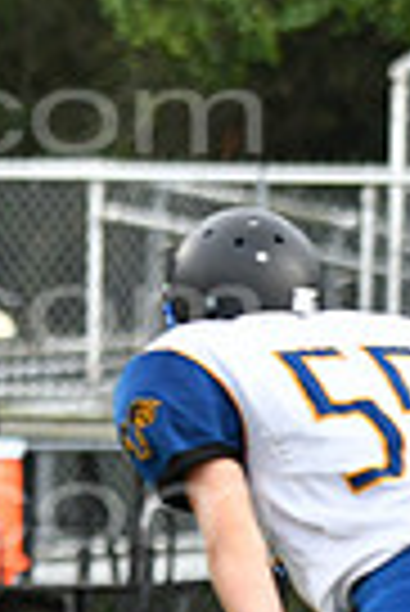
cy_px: 614
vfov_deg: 2.3
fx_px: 15267
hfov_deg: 1.5
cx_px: -743
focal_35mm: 896
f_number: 3.5
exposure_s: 1/2000
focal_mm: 140
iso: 800
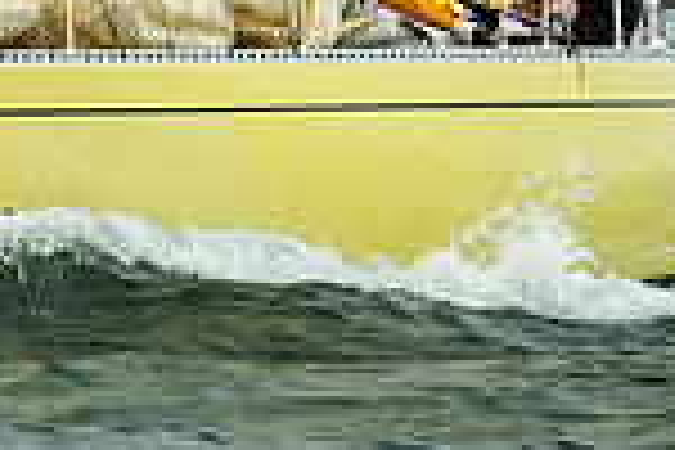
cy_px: -328
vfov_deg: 1.0
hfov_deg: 1.5
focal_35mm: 1345
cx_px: 27
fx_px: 25217
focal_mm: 330
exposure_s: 1/1000
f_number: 4
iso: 640
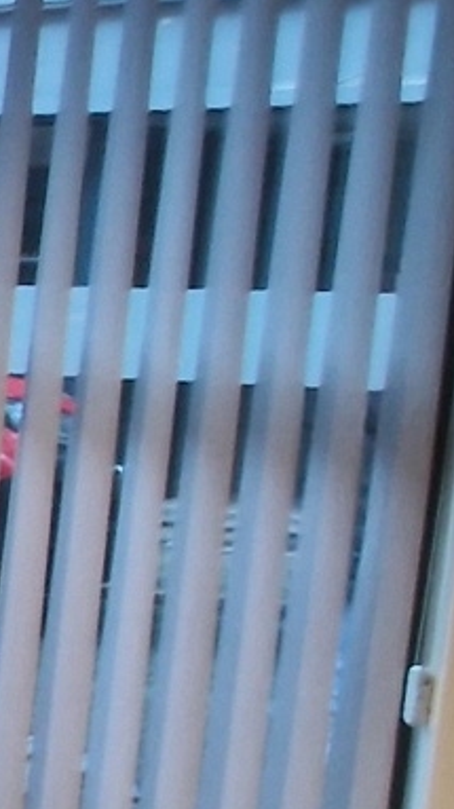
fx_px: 1522
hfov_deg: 8.5
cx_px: -1316
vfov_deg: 29.8
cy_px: 422
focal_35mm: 71
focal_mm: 2.2
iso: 200
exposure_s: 1/50
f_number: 2.2
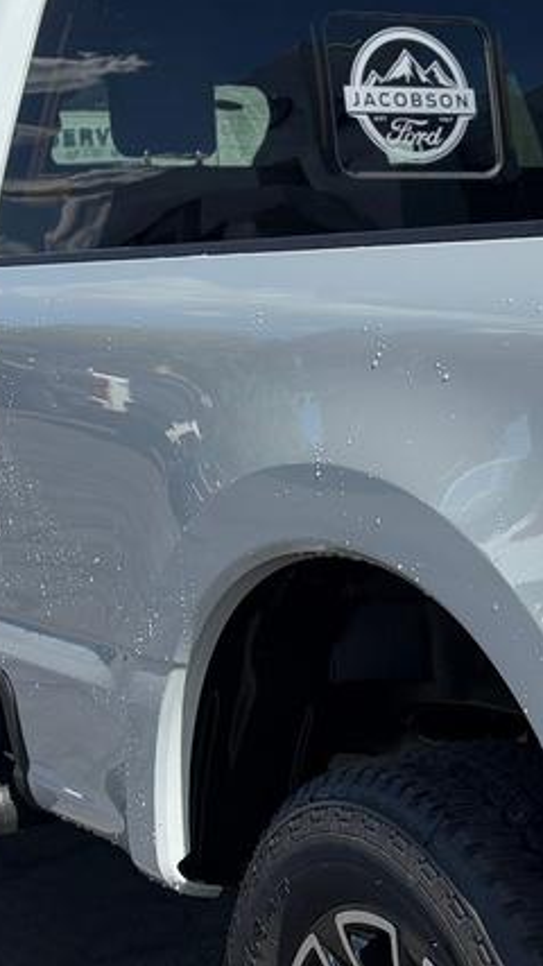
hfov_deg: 13.9
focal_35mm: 85
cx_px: 618
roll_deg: +2.2
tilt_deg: -3.2
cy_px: 425
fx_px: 2177
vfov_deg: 25.0
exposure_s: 1/3125
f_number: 1.6
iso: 50
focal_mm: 5.96
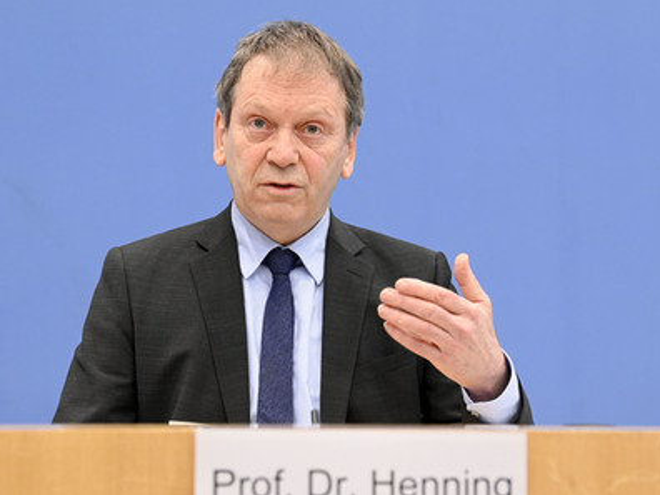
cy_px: 247
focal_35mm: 94
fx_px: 1792
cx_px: 296
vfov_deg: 15.7
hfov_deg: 20.9
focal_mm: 86
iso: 3200
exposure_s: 1/400
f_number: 5
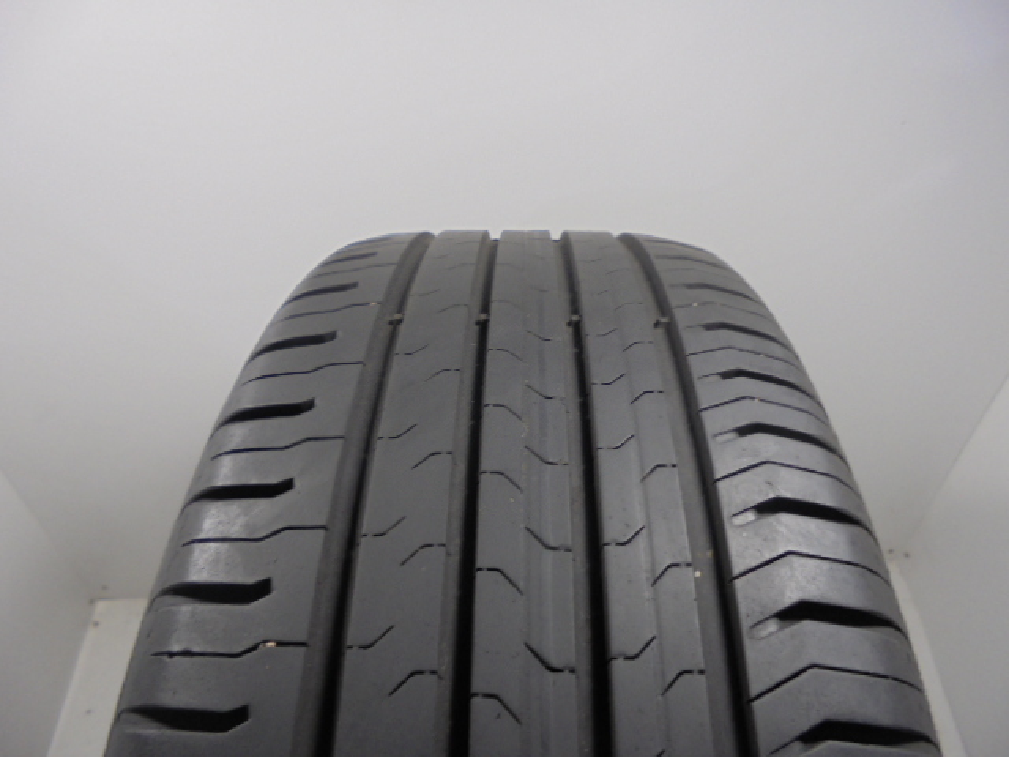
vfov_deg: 53.1
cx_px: 504
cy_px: 378
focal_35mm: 26
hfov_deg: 67.3
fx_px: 758
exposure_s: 1/30
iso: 100
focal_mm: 4.6
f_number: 3.5
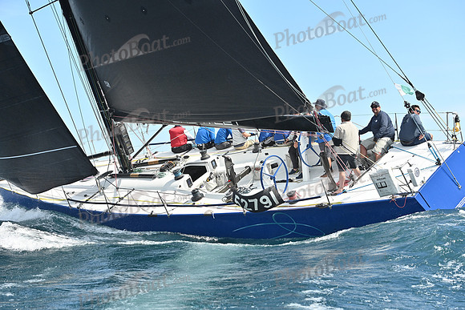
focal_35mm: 70
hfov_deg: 28.8
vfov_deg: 19.5
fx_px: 904
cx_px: 232
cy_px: 155
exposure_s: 1/1250
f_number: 5
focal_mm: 70
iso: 320
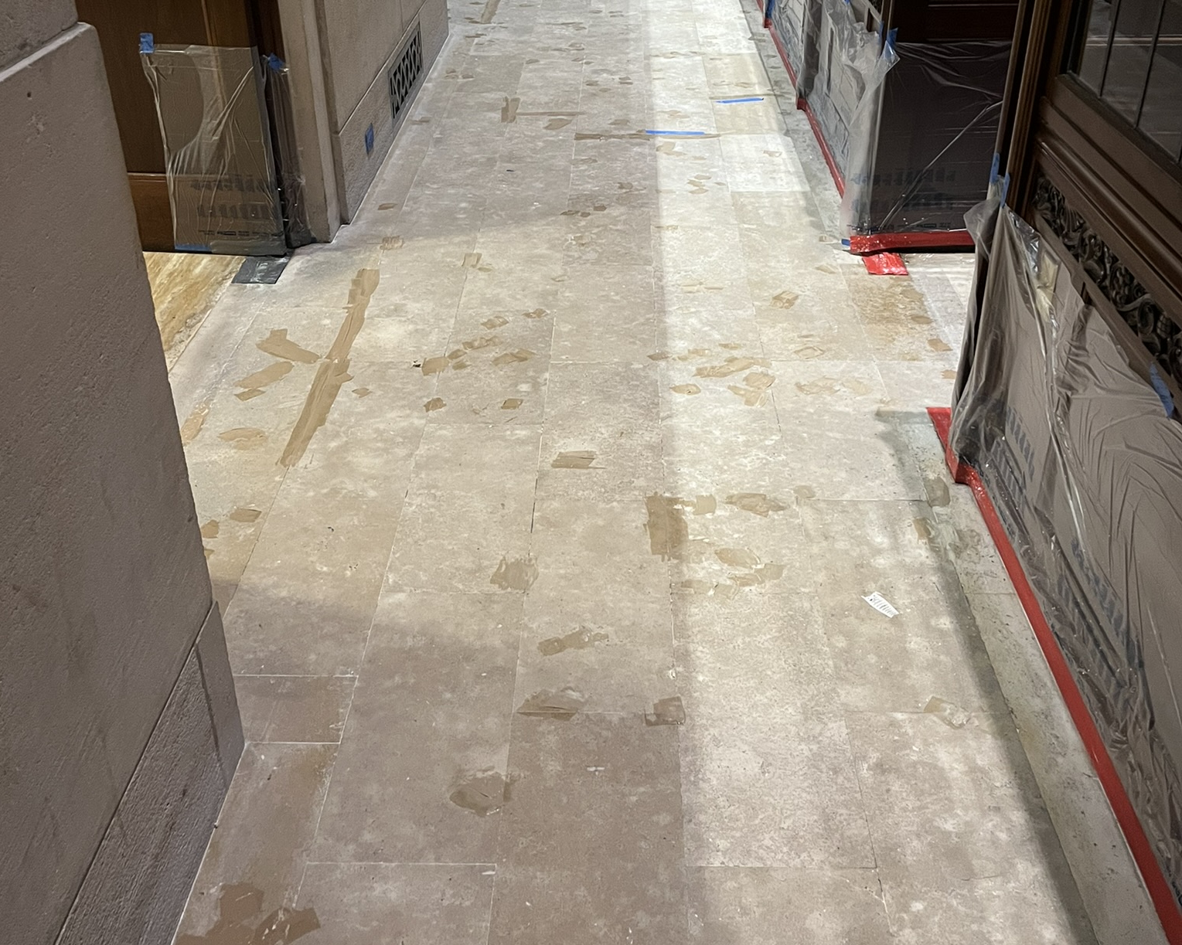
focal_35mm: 34
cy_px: 359
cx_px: 589
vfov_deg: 43.0
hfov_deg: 52.8
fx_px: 1189
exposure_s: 1/40
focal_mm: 5.1
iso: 500
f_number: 1.6
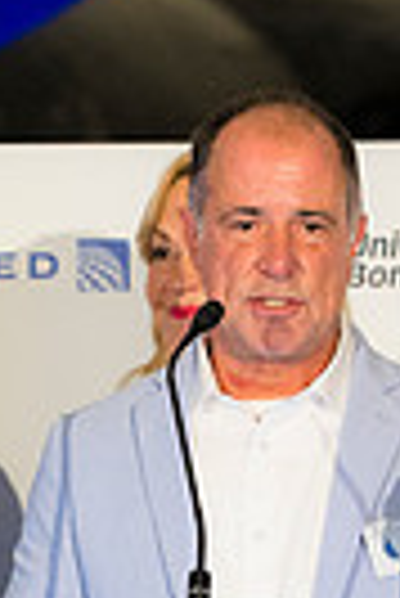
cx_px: 265
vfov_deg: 2.7
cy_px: 405
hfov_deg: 1.8
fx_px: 12633
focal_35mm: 760
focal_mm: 150
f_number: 2.8
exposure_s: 1/160
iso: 1250
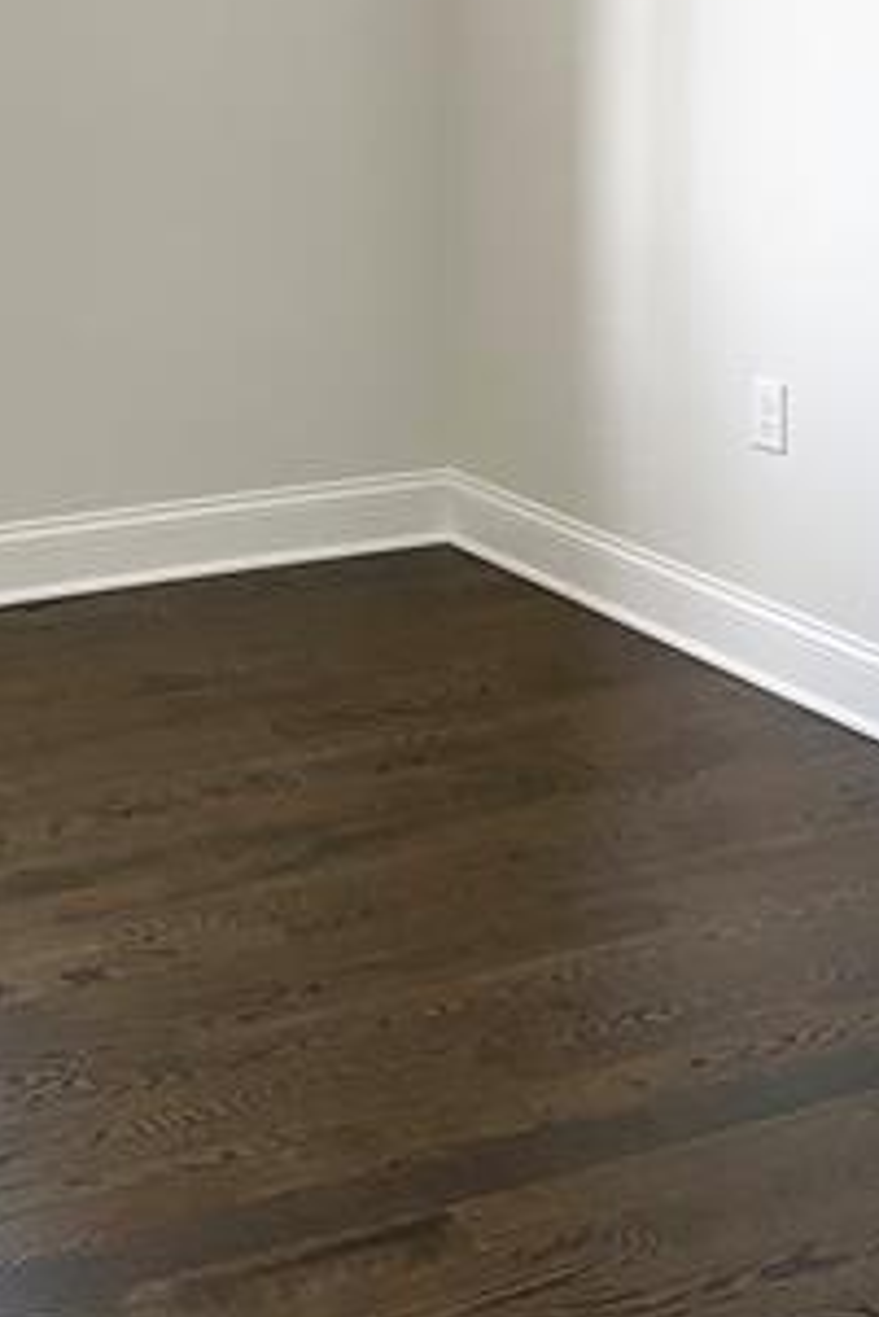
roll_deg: +0.4
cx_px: -79
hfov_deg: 19.0
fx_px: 2524
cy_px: -70
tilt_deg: -3.3
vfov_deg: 27.2
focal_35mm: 69
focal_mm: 4.25
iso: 100
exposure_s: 1/60
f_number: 1.8
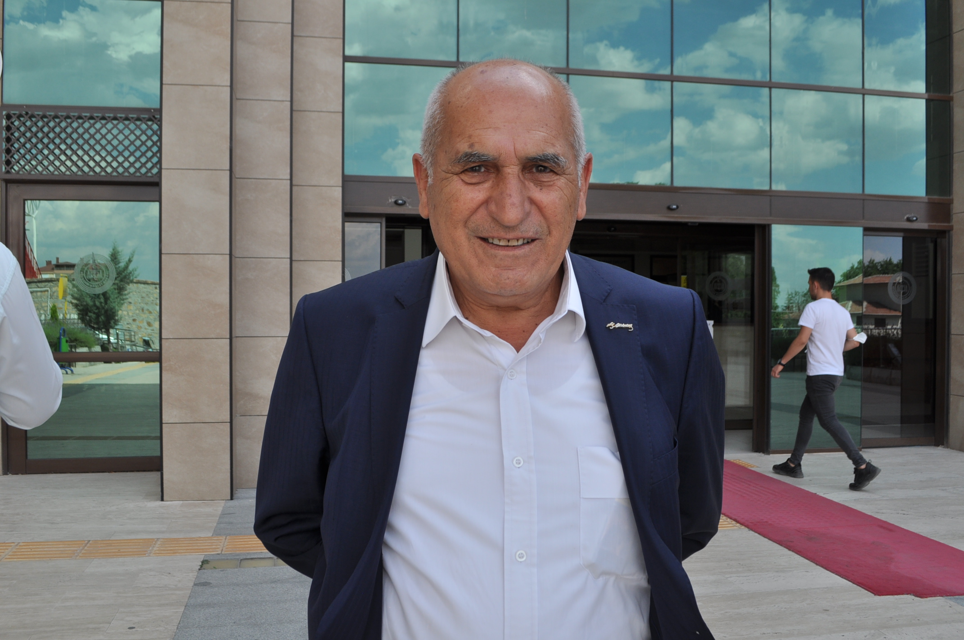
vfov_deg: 39.9
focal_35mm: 33
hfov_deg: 57.3
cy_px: 320
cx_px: 482
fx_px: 883
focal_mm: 22
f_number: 8
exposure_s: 1/250
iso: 200
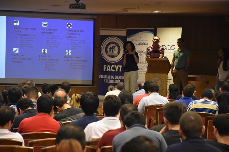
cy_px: 76
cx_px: 114
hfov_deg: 12.2
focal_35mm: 168
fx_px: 1069
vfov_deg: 8.2
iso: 5600
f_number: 5.6
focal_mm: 112
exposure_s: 1/60
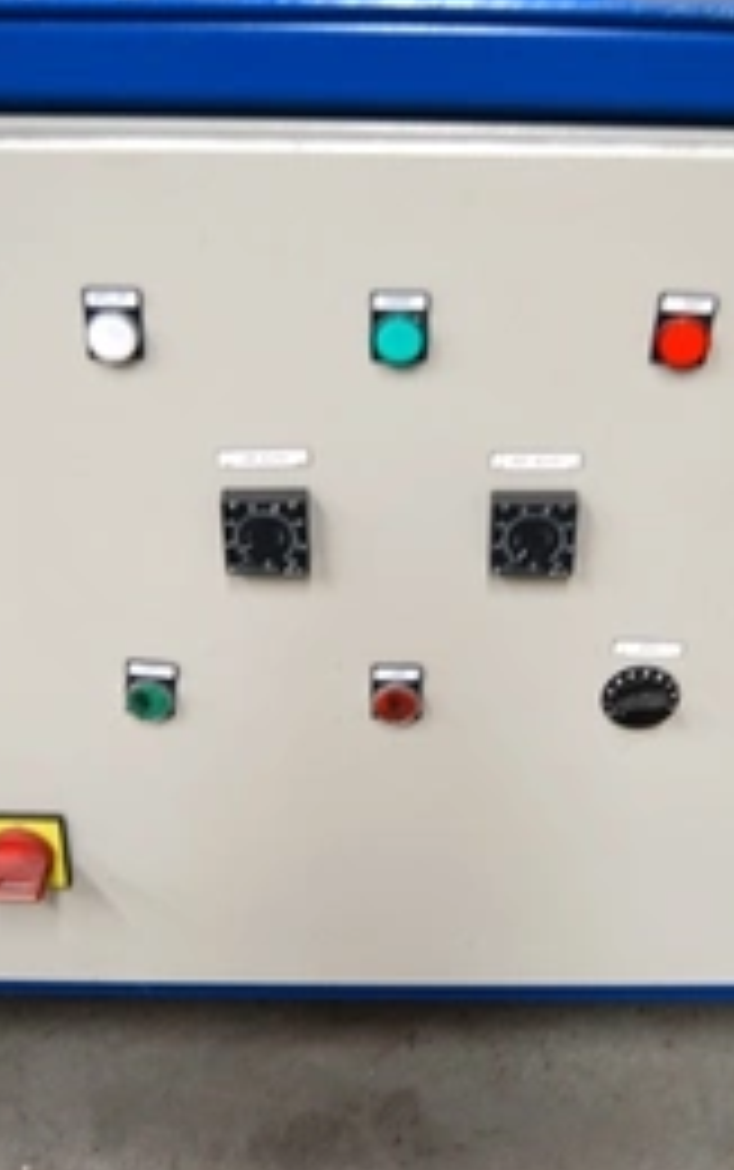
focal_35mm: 47
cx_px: 414
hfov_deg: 27.5
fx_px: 1501
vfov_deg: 42.6
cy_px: 590
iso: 100
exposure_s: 1/6
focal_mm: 20
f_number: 3.5
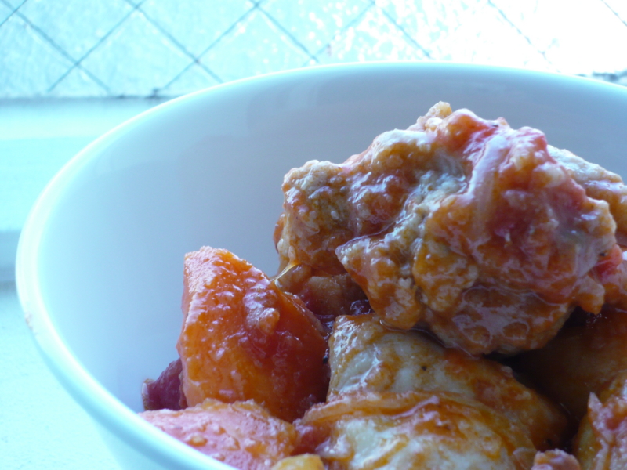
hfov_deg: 19.1
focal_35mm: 103
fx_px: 1866
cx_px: 314
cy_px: 235
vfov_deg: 14.4
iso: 160
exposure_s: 1/30
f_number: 4.9
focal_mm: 17
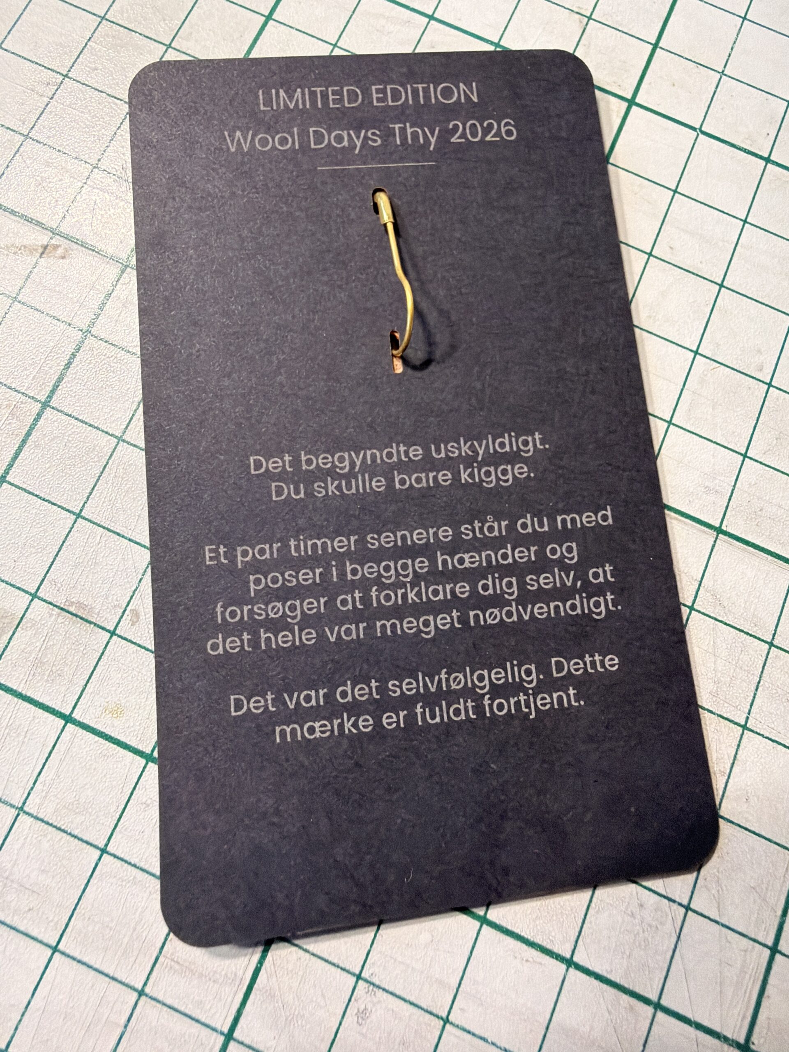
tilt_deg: -77.2
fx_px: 760
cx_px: 394
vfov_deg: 69.4
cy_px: 526
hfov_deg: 54.9
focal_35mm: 25
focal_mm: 2.22
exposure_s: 1/111
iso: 320
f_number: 2.2
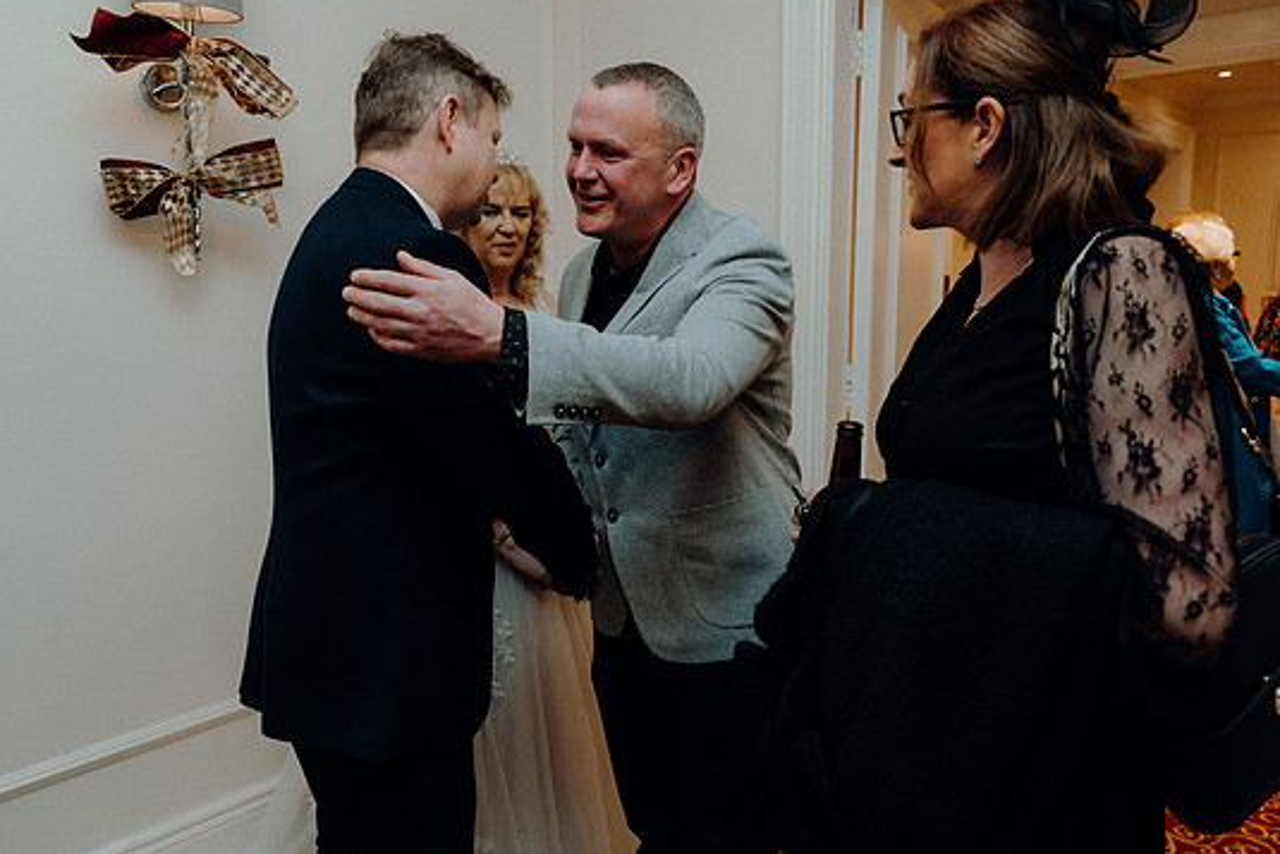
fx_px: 925
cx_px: 596
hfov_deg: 69.3
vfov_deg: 49.5
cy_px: 394
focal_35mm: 26
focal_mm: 24
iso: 2500
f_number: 3.5
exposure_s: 1/200
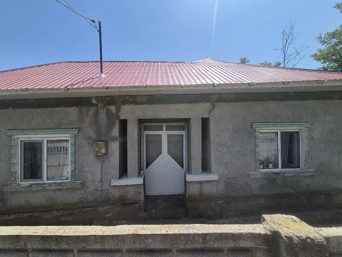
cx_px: 171
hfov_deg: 106.2
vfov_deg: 89.9
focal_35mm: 13
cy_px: 128
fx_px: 128
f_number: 2.2
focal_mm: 2.2
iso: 50
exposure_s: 1/2500
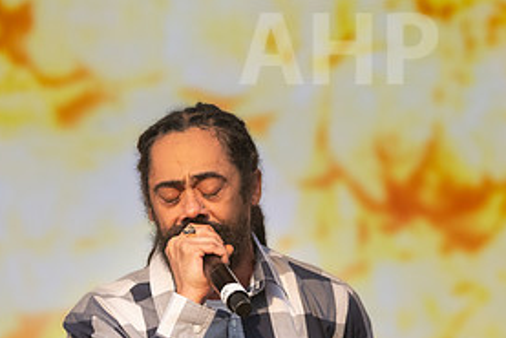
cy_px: 89
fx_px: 3628
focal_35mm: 258
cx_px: 257
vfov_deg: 5.3
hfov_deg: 8.0
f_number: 2.8
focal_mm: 82
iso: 640
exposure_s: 1/5000
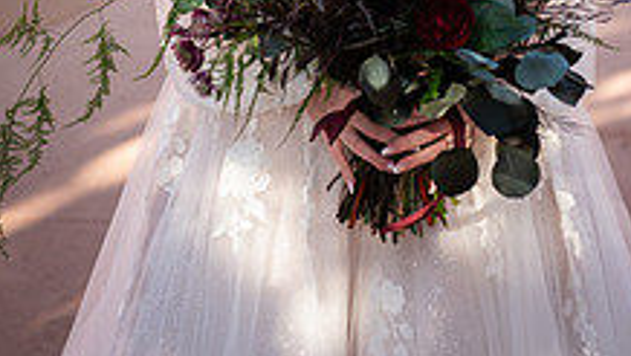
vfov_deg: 10.6
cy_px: -263
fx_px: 1808
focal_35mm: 108
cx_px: 357
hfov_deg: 19.8
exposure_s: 1/500
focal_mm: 50
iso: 160
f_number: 2.5
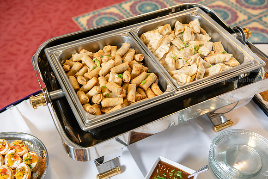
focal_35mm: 48
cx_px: 134
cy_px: 90
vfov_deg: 28.1
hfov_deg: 41.1
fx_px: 357
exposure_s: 1/125
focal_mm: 48
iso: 500
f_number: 4
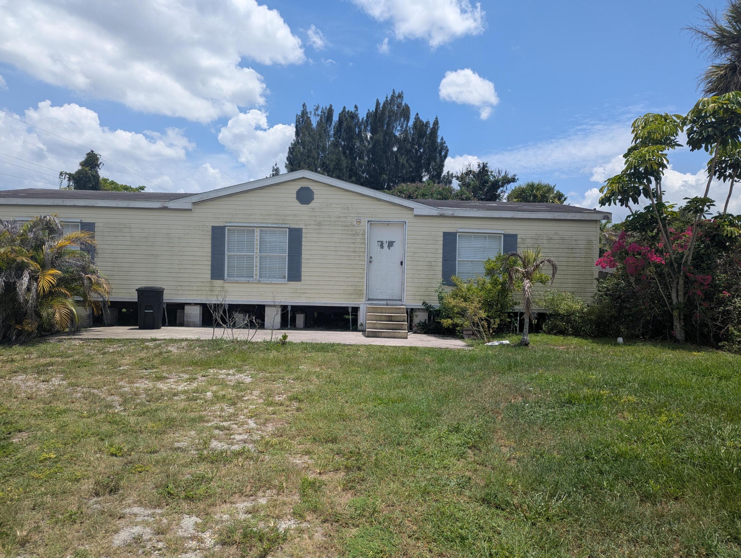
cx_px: 370
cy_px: 279
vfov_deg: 56.9
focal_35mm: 24
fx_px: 514
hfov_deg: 71.5
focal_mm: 6.81
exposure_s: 1/2899
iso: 45
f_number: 1.85
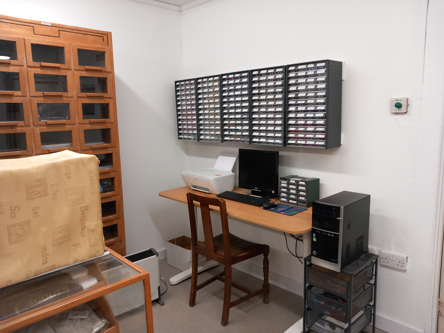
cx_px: 222
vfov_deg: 51.4
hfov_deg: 65.3
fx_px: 346
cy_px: 166
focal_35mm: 27
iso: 125
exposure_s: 1/50
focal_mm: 4
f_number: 1.8
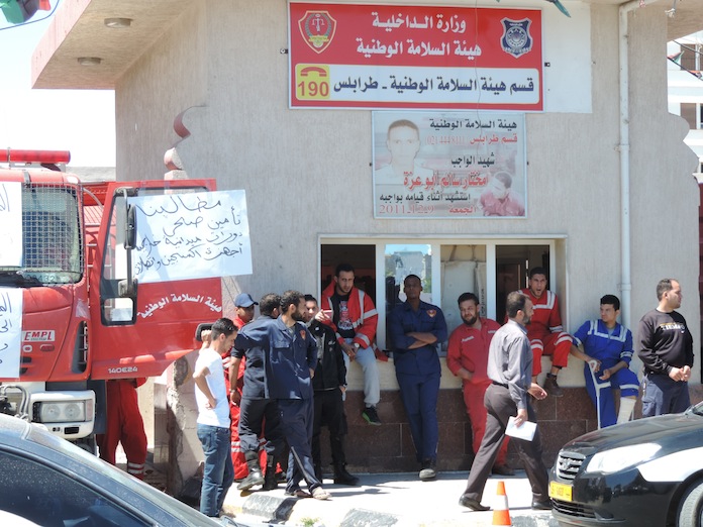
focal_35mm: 100
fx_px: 2031
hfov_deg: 19.6
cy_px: 264
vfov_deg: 14.8
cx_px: 352
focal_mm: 17.8
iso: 80
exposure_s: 1/200
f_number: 4.1
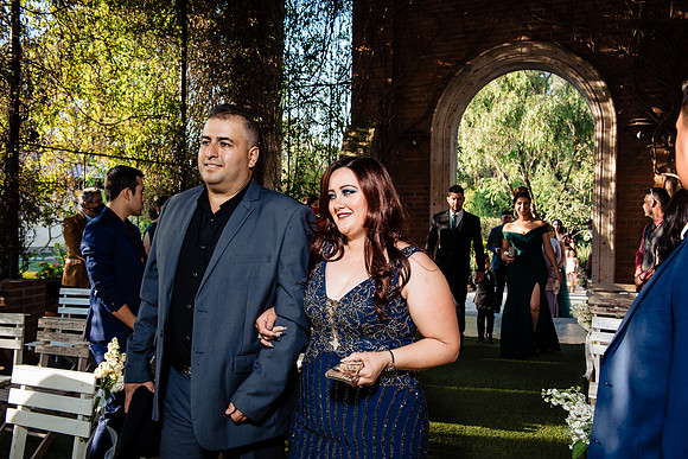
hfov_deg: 58.7
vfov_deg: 41.1
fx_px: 612
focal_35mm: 32
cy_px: 230
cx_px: 344
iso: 1000
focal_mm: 32
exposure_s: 1/200
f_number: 7.1
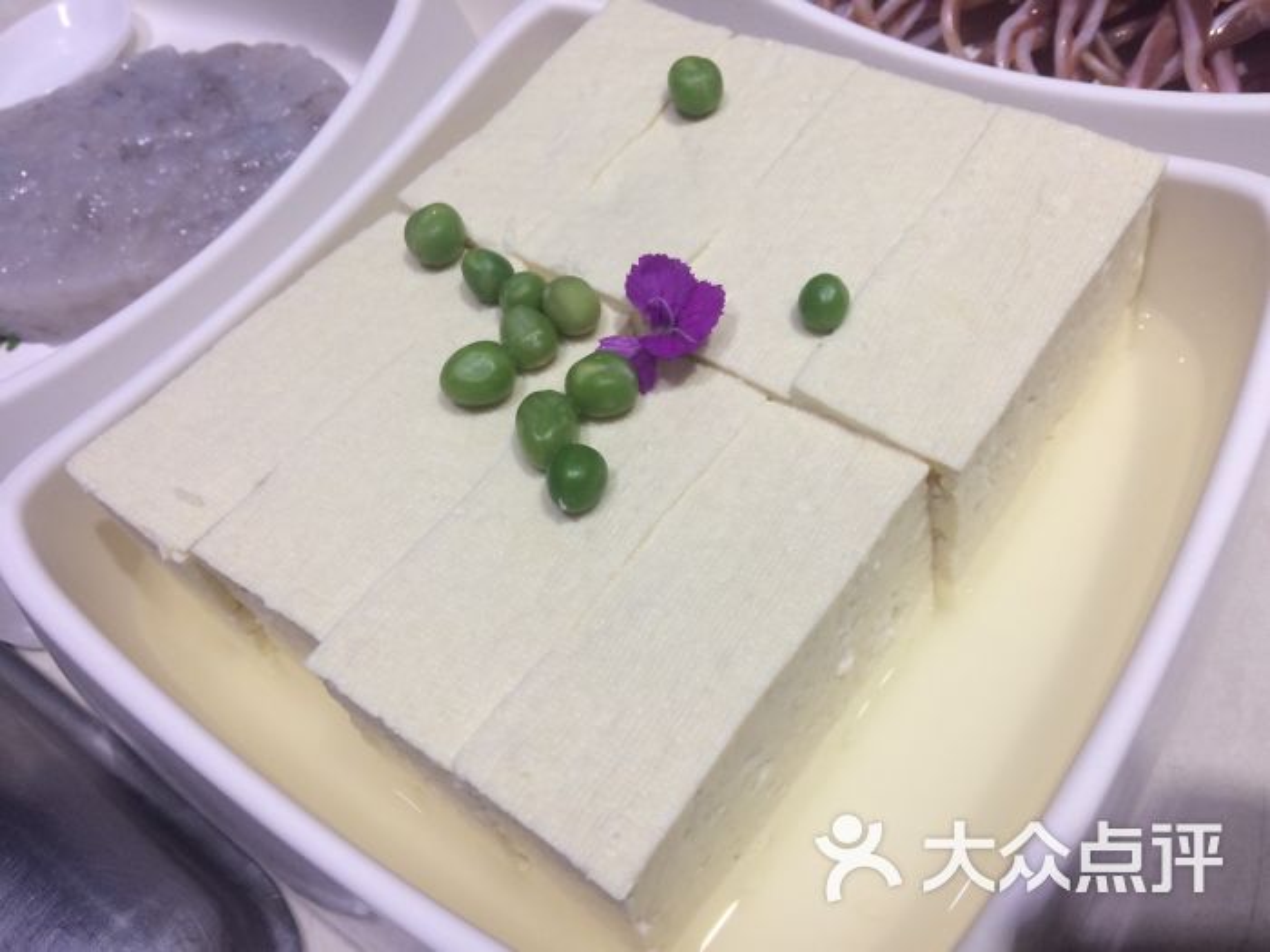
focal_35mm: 29
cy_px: 476
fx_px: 1064
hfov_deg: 61.7
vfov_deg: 48.2
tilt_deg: -56.0
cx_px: 635
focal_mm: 4.15
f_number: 2.2
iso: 50
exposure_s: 1/33
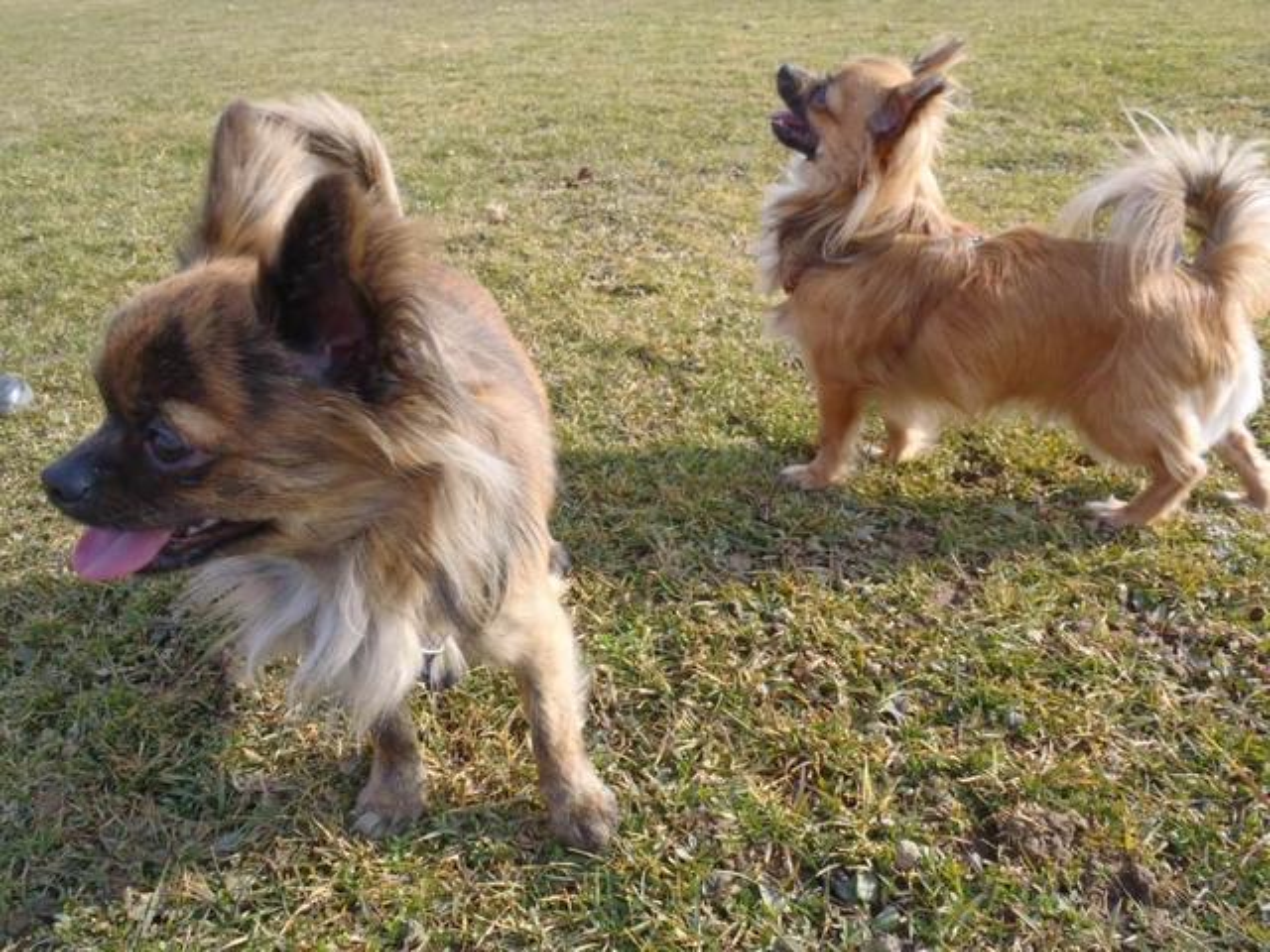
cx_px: 635
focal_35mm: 28
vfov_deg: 49.7
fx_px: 1027
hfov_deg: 63.4
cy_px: 476
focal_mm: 5
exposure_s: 1/250
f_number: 3.9
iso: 80
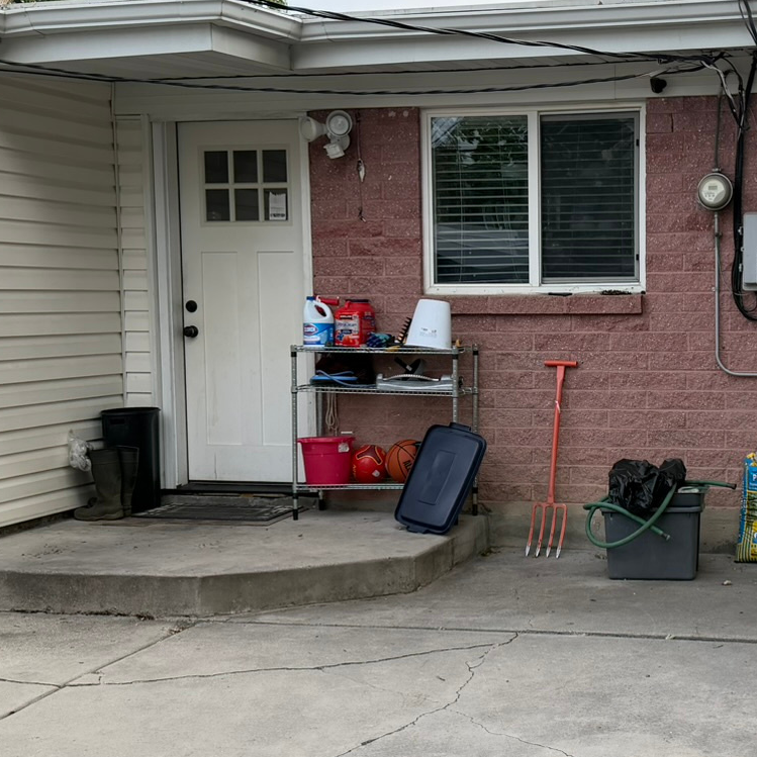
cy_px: 416
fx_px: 1435
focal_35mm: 58
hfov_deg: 29.0
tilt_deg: -5.3
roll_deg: +0.2
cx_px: 585
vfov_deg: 29.5
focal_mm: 6.76
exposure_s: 1/1553
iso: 100
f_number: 1.78
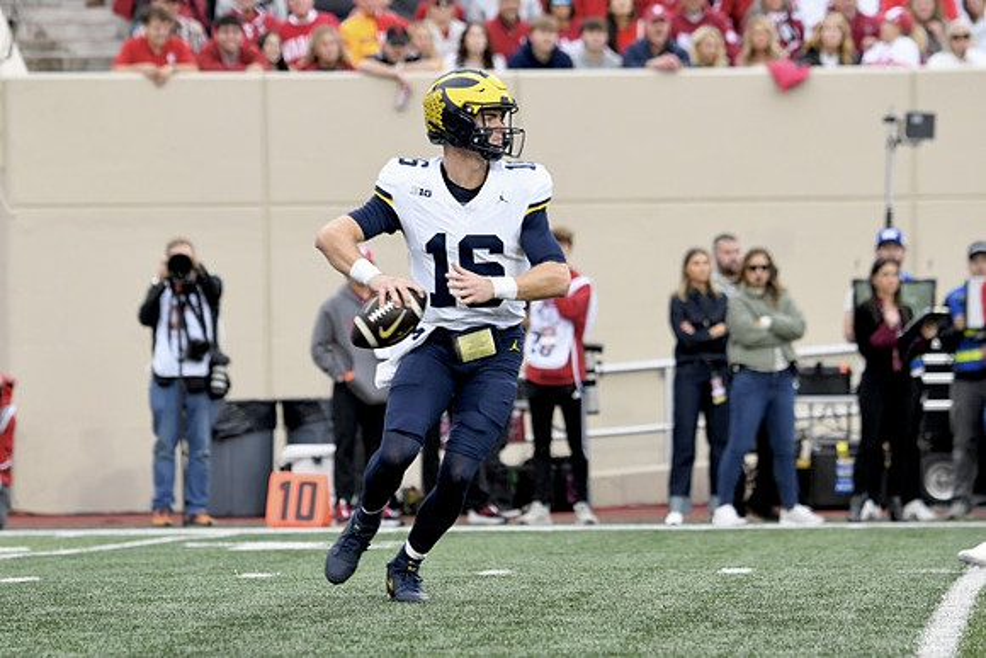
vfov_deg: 5.0
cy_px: 329
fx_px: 7561
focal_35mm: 276
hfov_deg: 7.5
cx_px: 493
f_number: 5.3
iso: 2000
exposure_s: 1/1000
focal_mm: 230
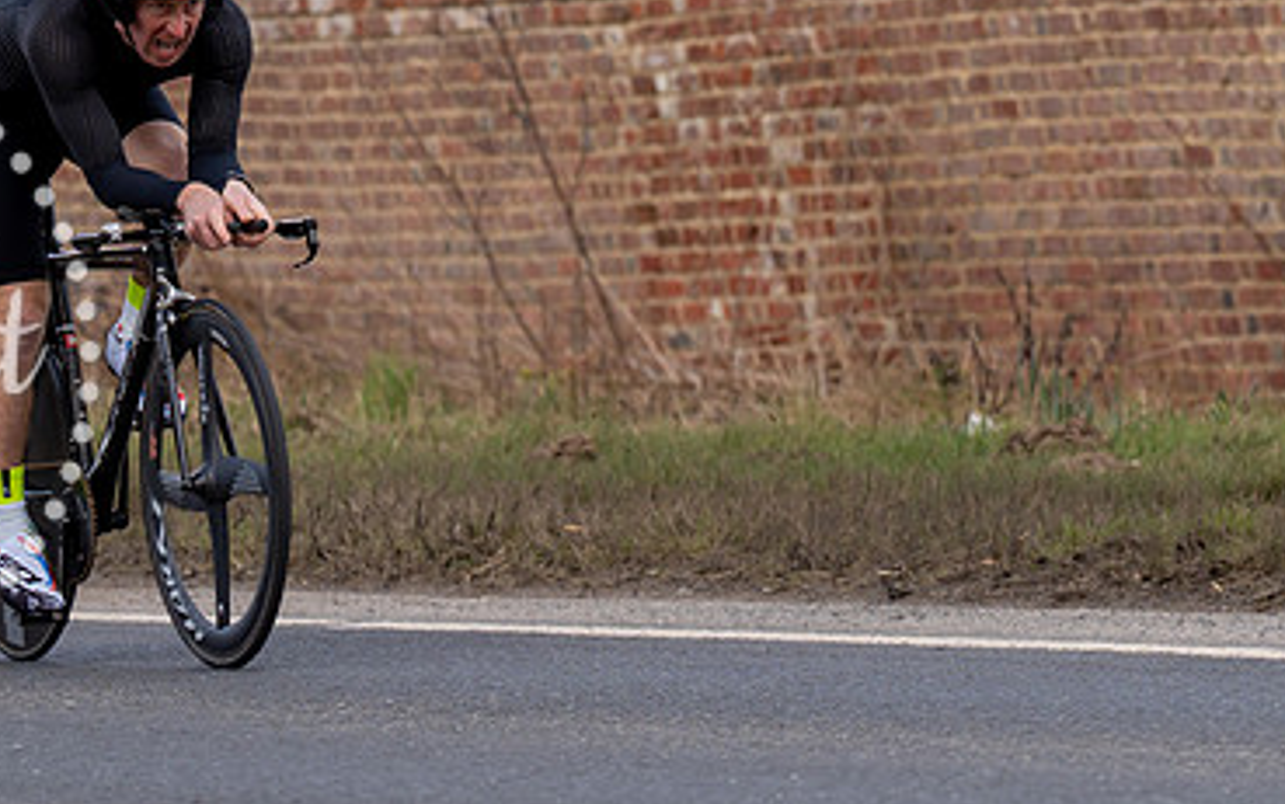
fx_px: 13314
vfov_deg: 3.5
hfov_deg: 5.5
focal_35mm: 380
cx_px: 83
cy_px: -73
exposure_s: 1/800
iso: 160
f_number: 3.5
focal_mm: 142
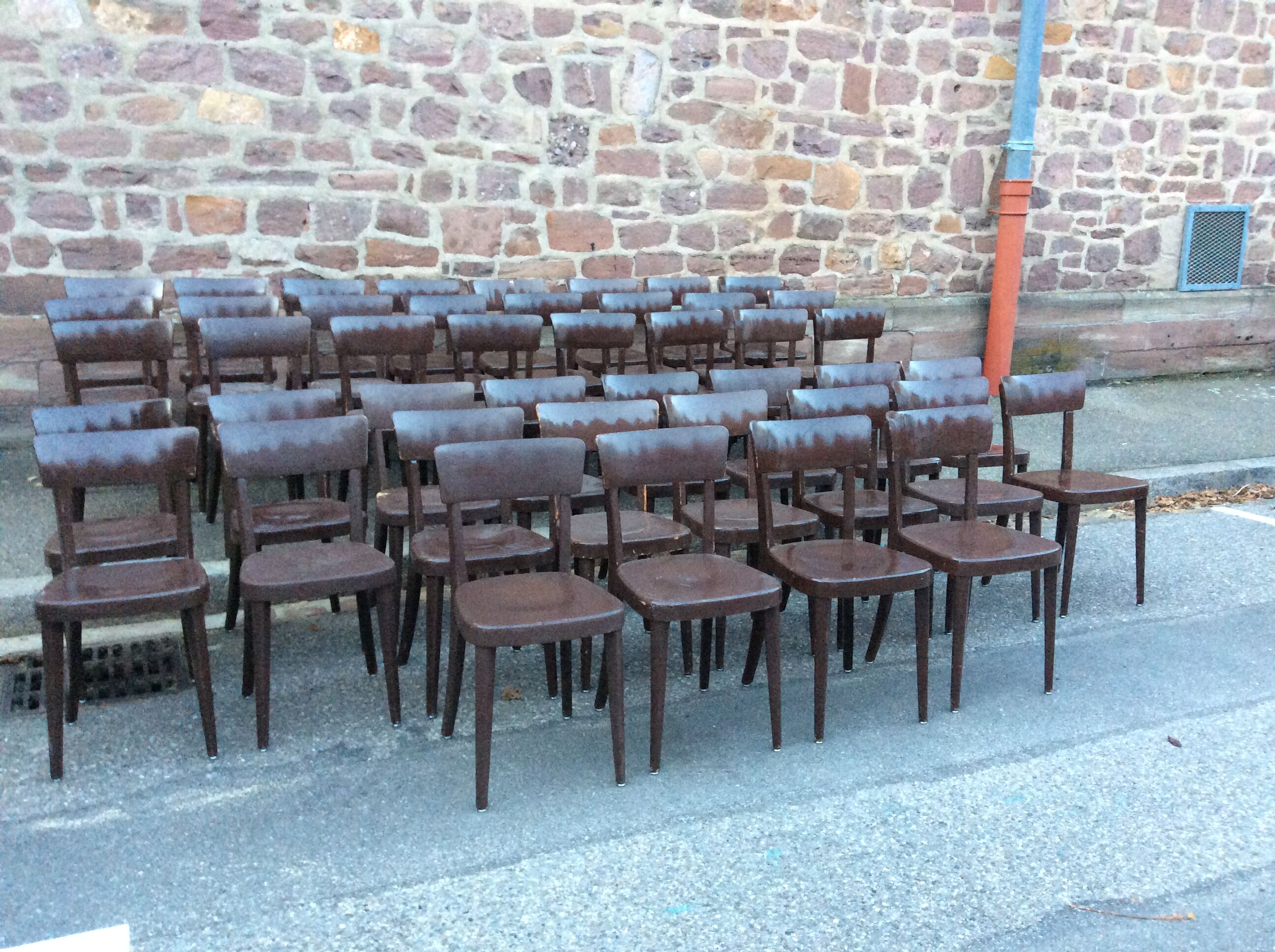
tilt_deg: -14.6
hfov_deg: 56.9
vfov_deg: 44.1
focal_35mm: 32
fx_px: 1177
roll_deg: -1.6
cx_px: 638
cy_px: 476
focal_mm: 3.3
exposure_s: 1/24
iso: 250
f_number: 2.4
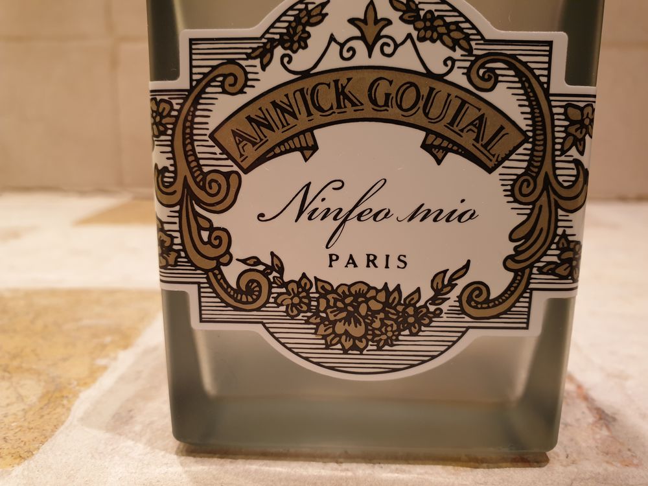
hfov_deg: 67.3
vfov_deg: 53.1
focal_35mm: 26
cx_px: 324
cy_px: 243
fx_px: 487
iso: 125
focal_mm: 4.3
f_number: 2.4
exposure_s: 1/50
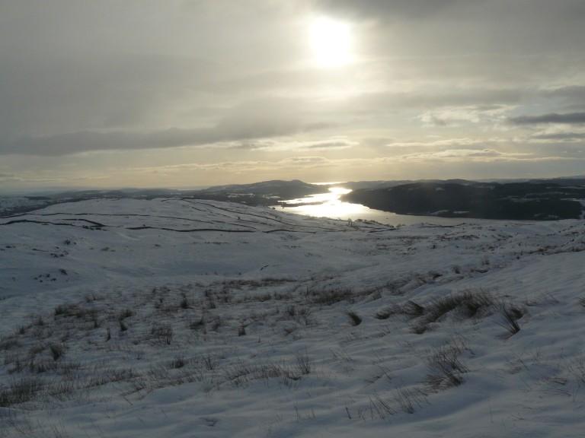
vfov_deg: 39.7
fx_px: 608
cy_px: 219
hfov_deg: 51.4
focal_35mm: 36
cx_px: 292
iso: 100
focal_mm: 6
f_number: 8
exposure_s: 1/800
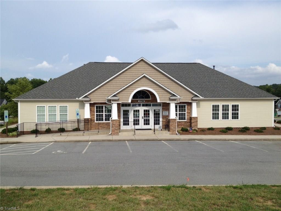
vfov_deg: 40.7
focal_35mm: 35
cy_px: 106
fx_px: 284
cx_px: 140
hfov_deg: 52.6
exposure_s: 1/1577
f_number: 2.4
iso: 64
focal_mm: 4.28
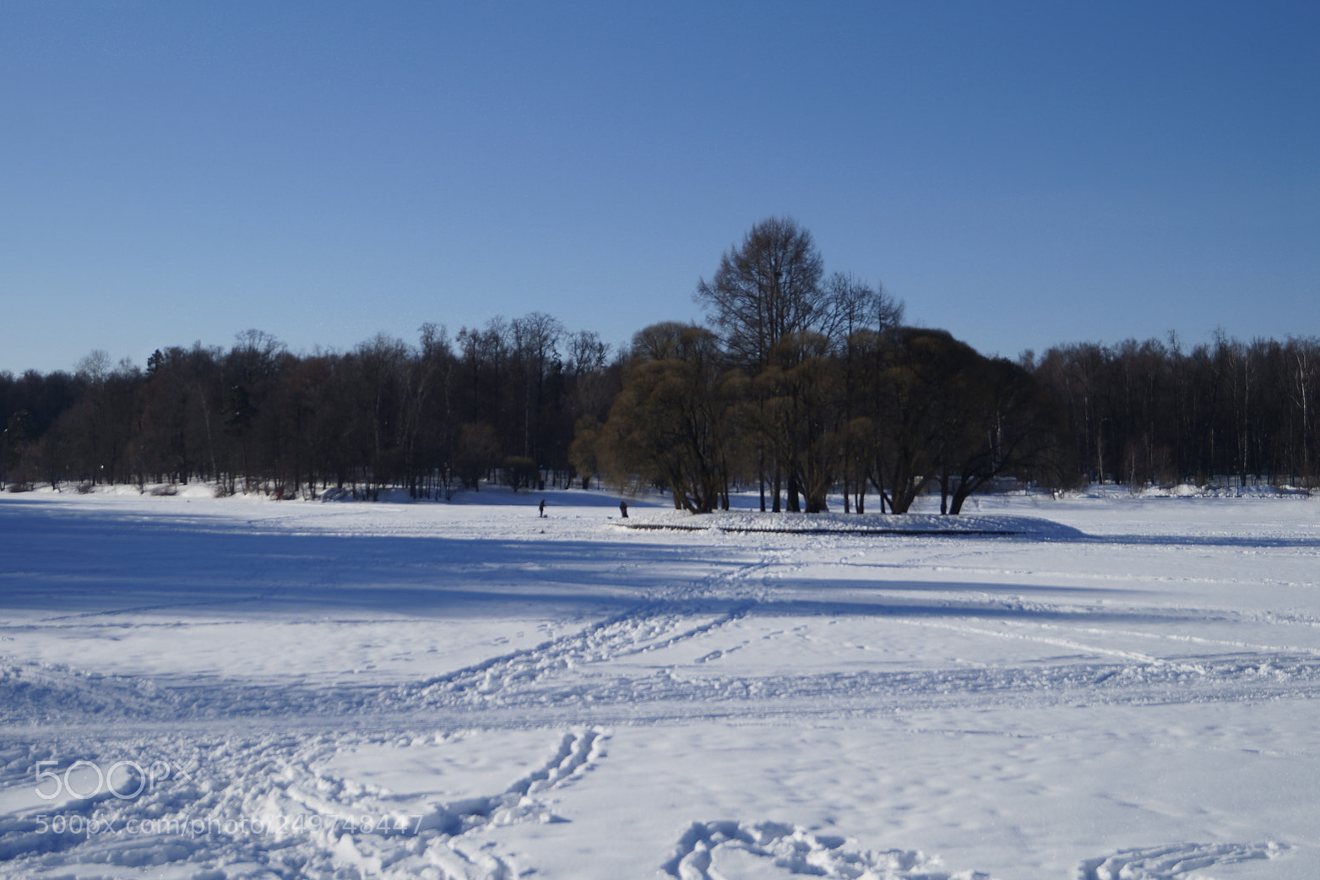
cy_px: 443
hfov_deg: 42.7
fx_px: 1687
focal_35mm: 46
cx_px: 658
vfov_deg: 29.2
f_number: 4.5
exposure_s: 1/2000
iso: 100
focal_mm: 30
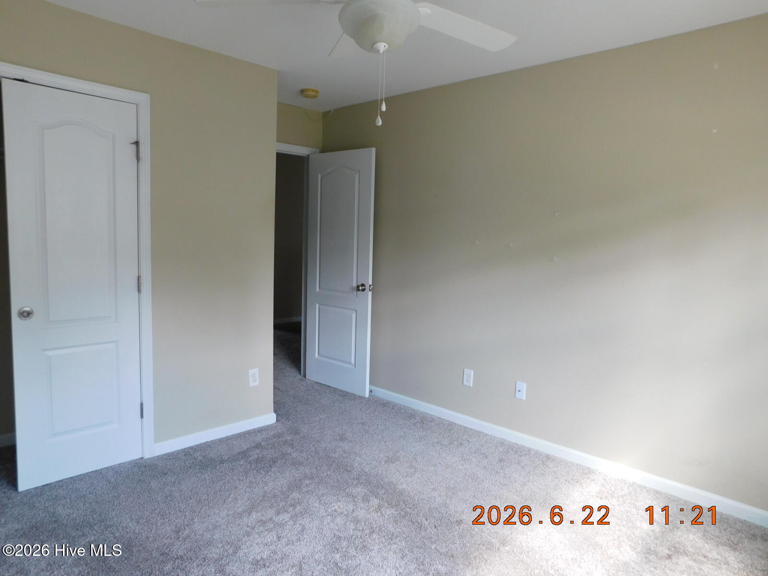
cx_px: 384
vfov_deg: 58.9
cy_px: 288
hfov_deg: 73.9
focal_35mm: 23
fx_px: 510
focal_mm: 4
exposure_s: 1/40
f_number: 3
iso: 125
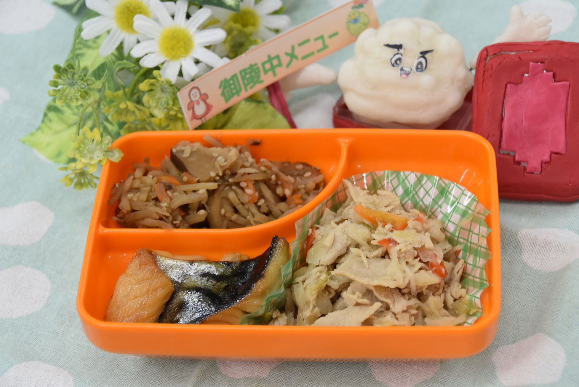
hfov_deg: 17.5
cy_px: 194
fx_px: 1883
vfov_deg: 11.7
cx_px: 290
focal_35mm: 117
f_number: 5.6
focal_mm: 78
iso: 1400
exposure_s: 1/125
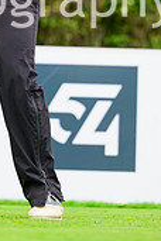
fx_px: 2113
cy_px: -59
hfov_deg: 4.4
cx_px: 23
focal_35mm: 315
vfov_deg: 6.5
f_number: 3.2
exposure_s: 1/2000
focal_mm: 120
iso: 1250
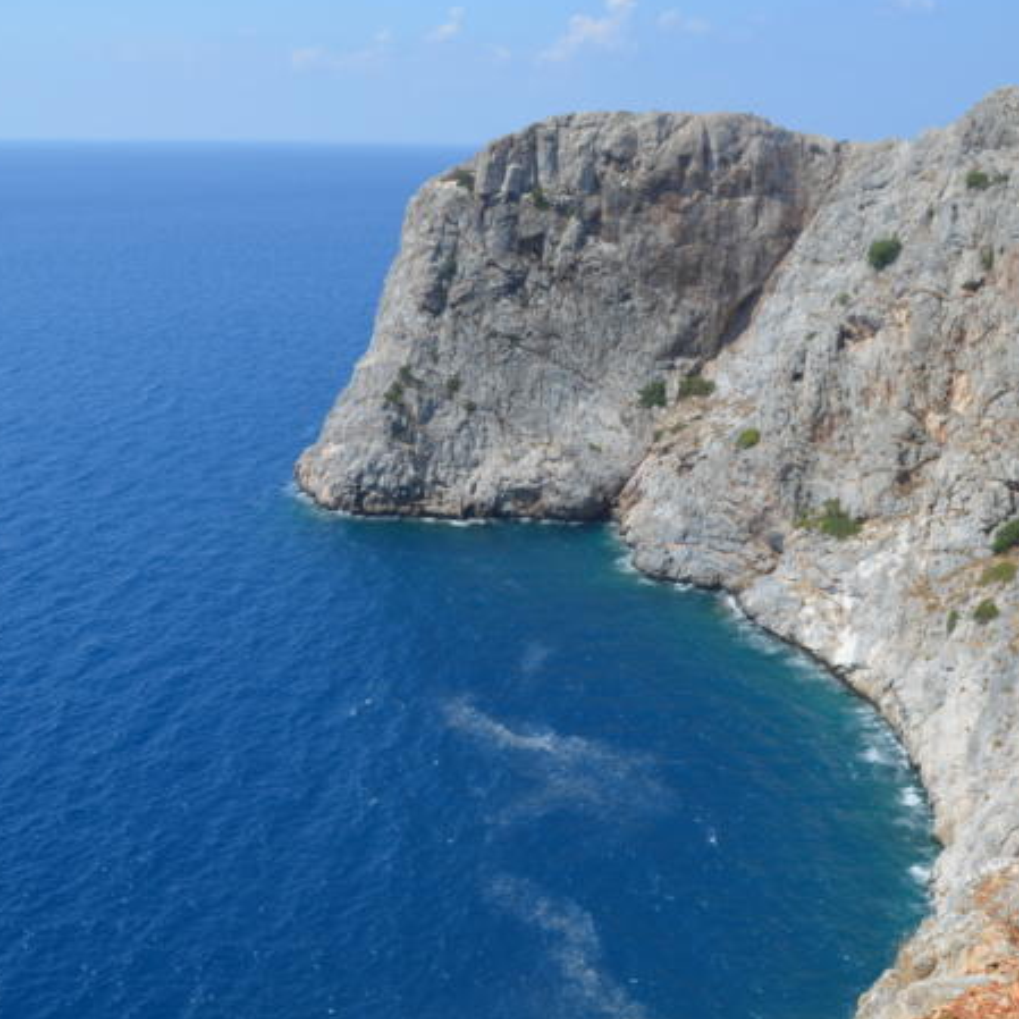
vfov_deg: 39.2
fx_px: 1432
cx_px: 604
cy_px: 507
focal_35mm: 43
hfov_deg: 39.0
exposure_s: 1/250
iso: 100
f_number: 8
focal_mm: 22
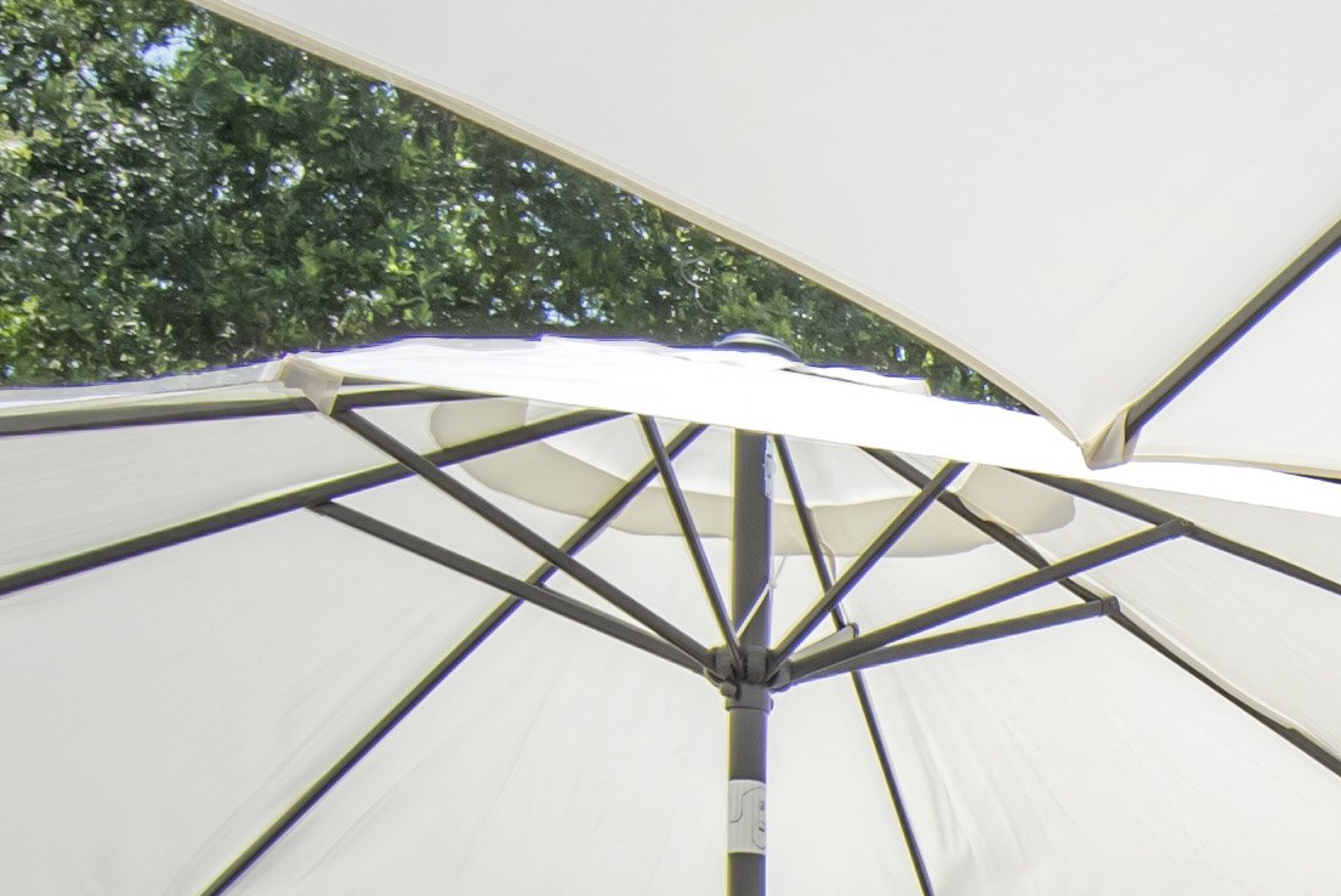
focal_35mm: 98
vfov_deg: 12.9
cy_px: 1539
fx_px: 3652
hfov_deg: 16.9
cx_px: 2471
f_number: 10
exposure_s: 1/2000
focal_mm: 18
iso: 400
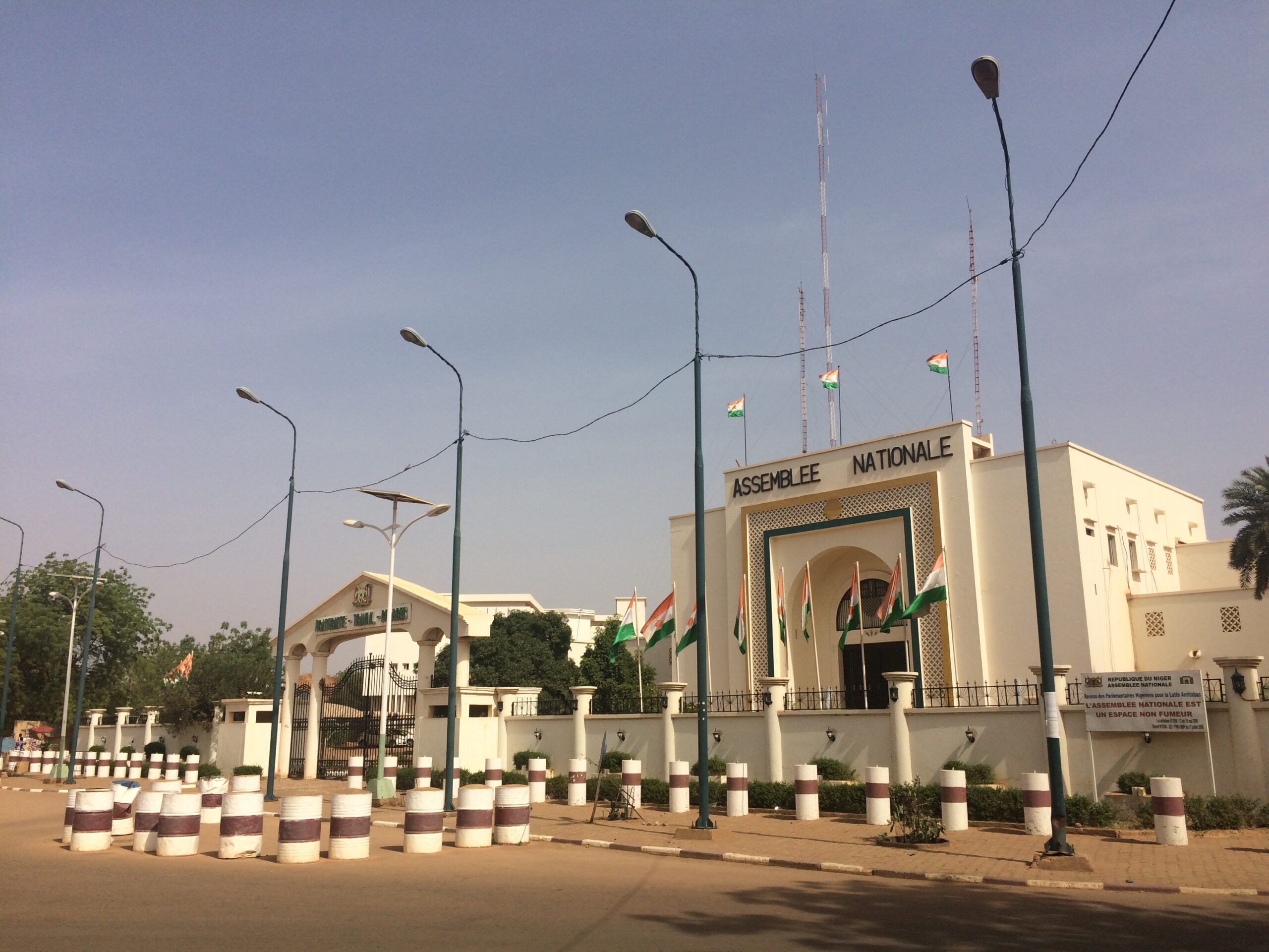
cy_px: 476
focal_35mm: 29
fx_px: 1063
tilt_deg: +15.0
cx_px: 634
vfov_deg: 48.2
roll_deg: +0.2
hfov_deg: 61.7
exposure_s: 1/4115
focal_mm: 4.15
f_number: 2.2
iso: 32
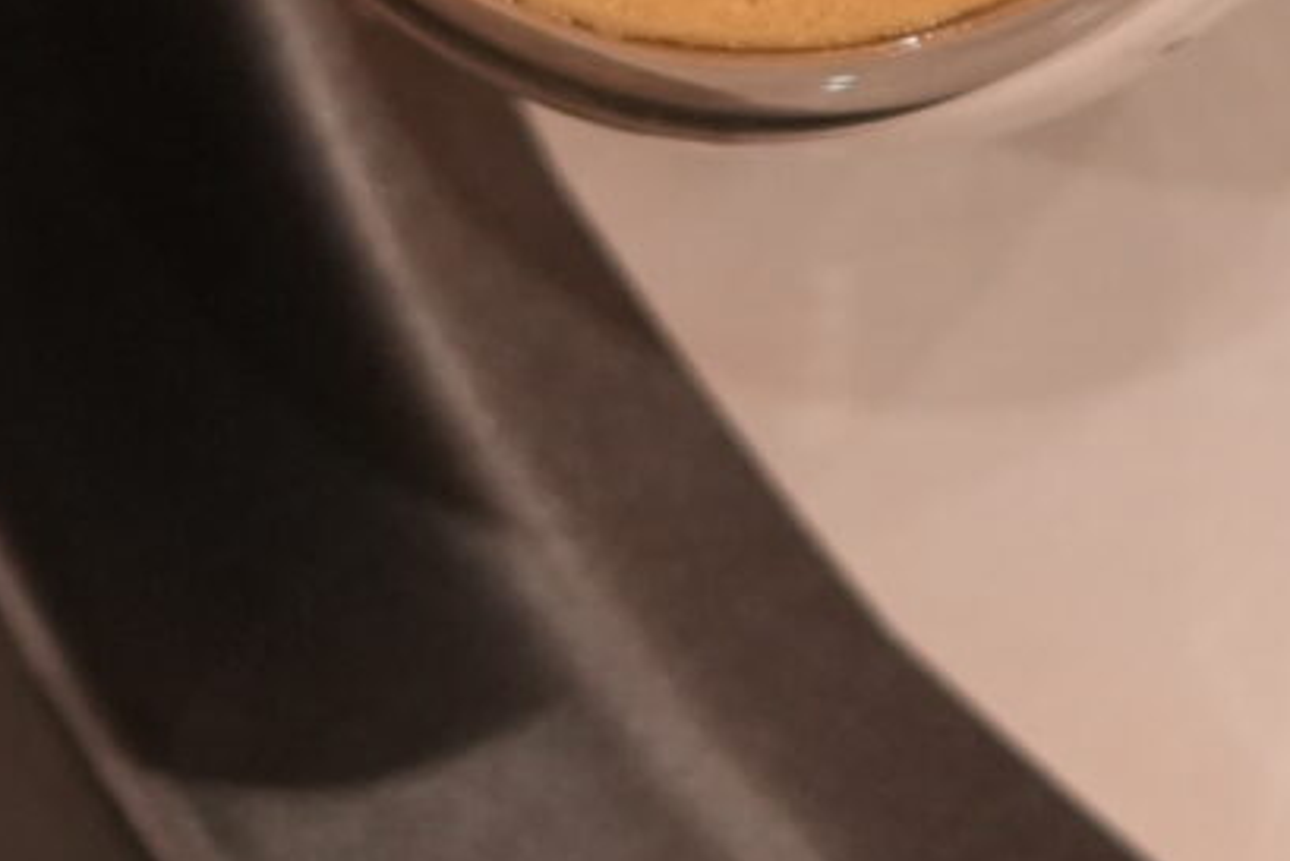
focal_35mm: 313
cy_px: -1228
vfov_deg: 4.3
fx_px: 11219
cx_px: 2485
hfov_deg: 6.4
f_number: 3.2
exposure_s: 1/125
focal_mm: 50
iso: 2000
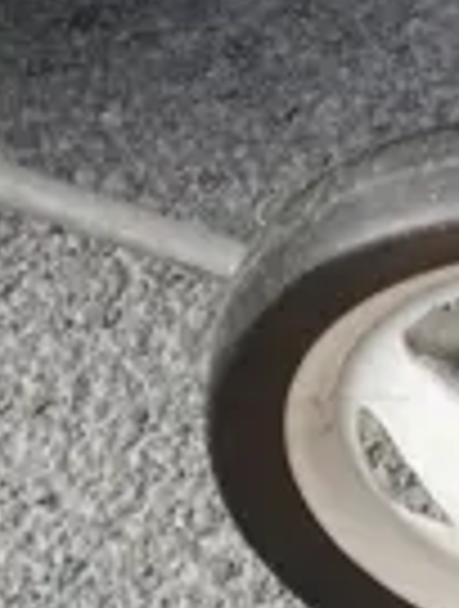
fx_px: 3994
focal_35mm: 227
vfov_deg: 8.0
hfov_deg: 6.5
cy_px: -842
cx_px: 592
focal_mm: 15
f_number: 6.3
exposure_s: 1/250
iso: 200
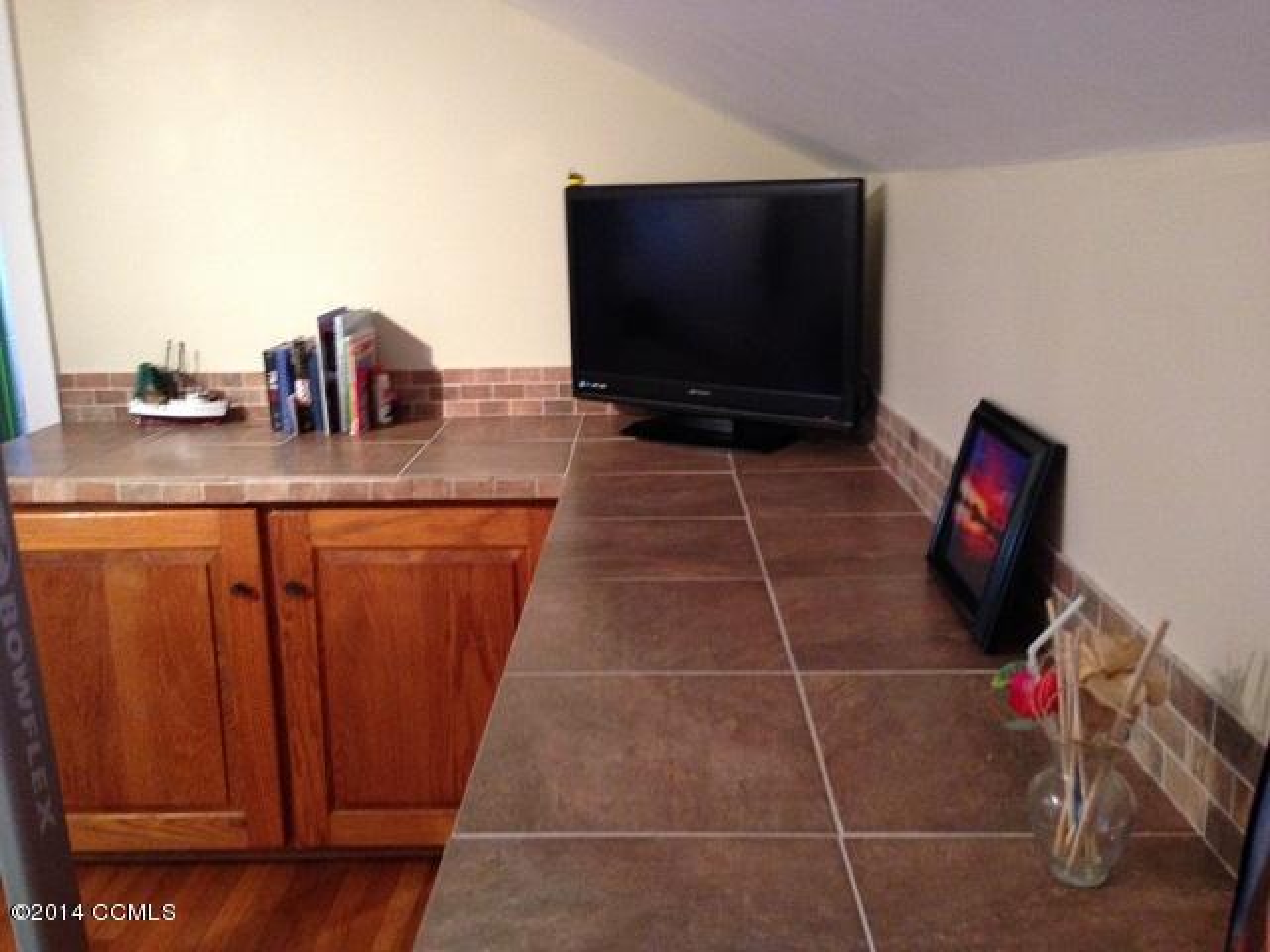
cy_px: 476
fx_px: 1211
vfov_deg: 42.9
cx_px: 635
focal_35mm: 33
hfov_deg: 55.4
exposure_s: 1/20
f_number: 2.4
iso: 320
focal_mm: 4.12
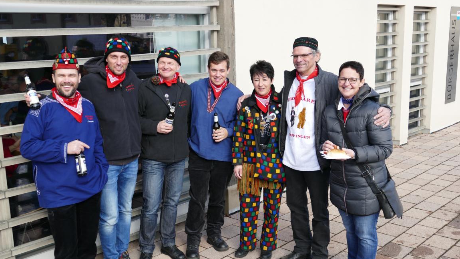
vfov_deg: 28.3
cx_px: 230
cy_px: 142
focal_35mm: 42
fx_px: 512
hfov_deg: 48.4
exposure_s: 1/400
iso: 125
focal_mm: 14.76
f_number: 3.2
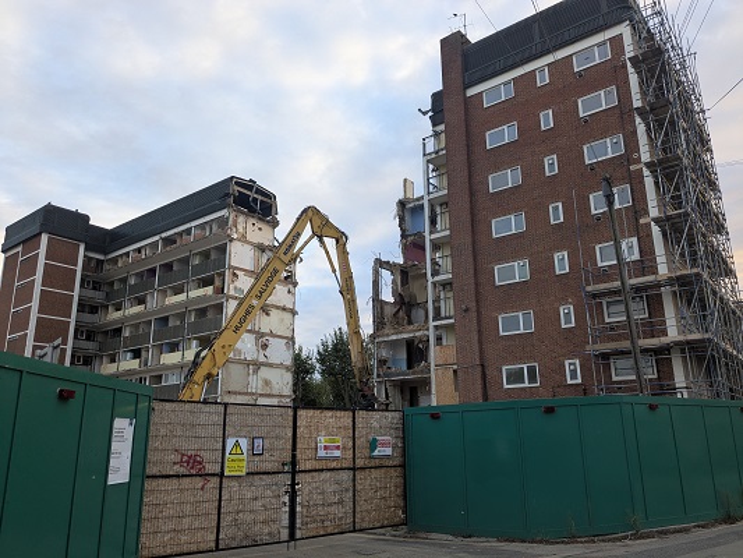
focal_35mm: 27
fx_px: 580
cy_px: 279
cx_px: 372
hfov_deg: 65.3
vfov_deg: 51.4
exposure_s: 1/202
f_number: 1.73
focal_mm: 4.38
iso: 63
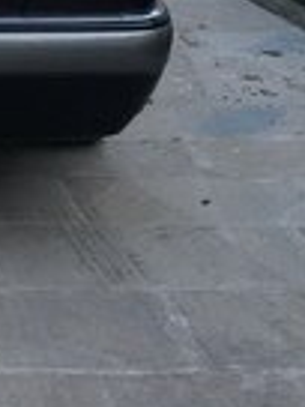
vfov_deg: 17.2
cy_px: -153
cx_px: -161
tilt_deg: -4.2
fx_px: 1245
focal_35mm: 106
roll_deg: +0.8
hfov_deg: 13.1
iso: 25
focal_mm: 4.15
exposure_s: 1/100
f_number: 2.2
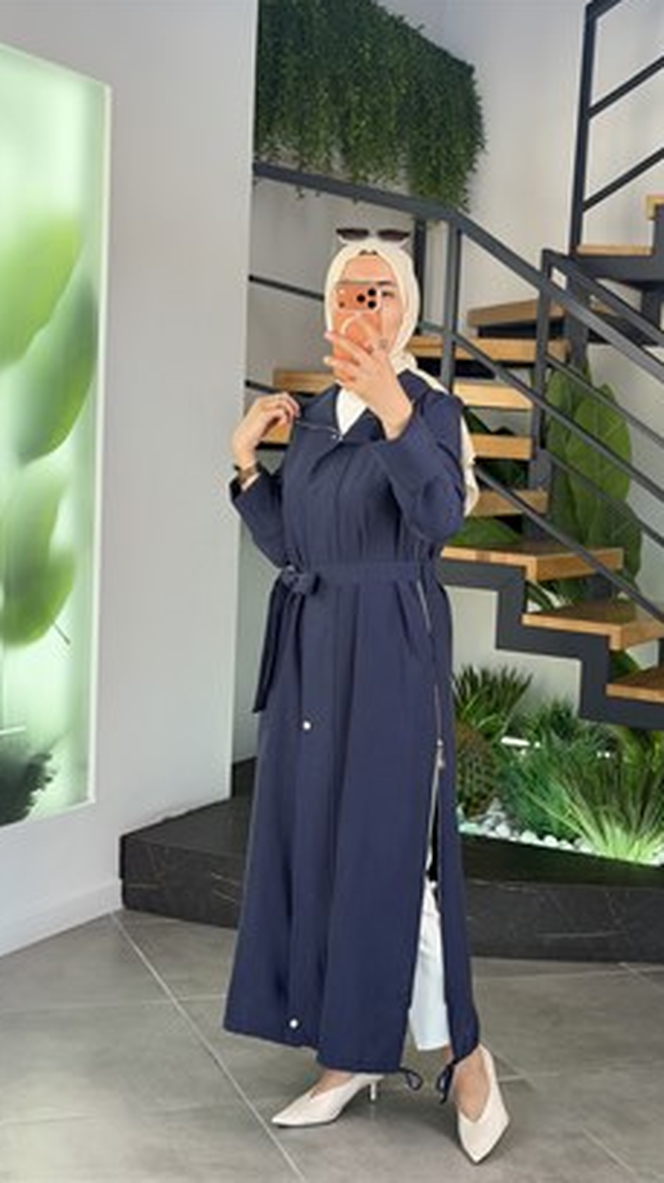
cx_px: 383
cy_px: 587
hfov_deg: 22.6
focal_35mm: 53
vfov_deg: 39.2
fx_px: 1662
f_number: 1.78
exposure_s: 1/172
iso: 64
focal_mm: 6.76
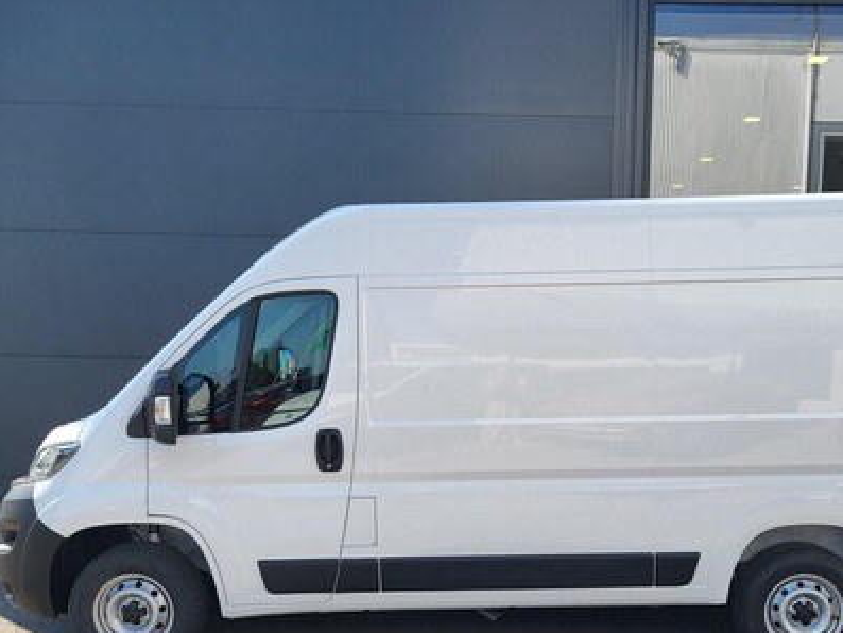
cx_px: 512
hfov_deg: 51.0
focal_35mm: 36
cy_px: 398
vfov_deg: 39.4
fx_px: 877
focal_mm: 5.4
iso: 40
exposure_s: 1/868
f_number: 1.8
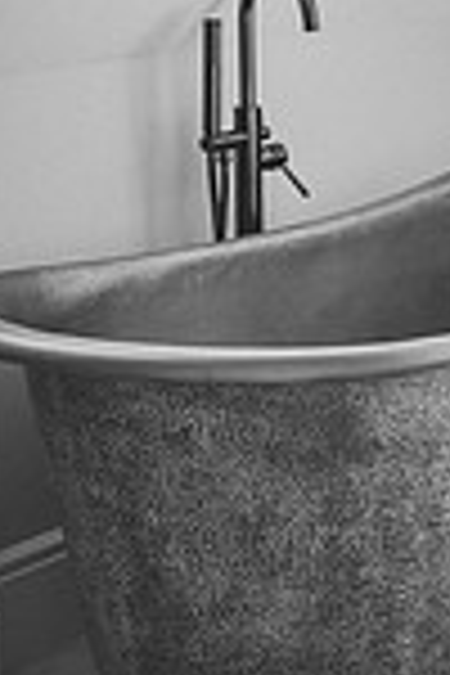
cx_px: 641
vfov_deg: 19.0
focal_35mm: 105
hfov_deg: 12.5
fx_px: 1969
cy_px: 27
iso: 100
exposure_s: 1/2500
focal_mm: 35
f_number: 1.8
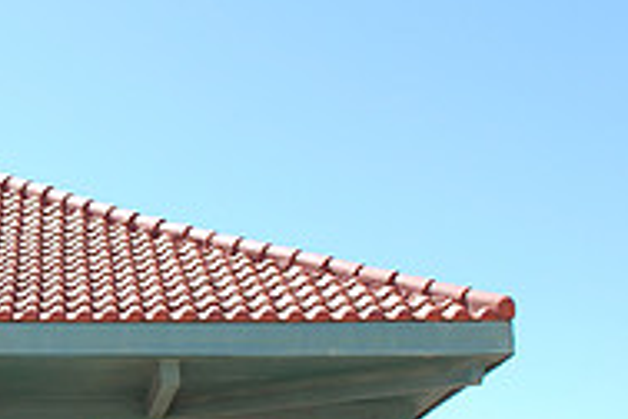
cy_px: 396
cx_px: -106
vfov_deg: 16.2
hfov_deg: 22.7
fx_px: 1448
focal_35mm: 83
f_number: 6.3
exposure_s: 1/200
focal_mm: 18
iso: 100
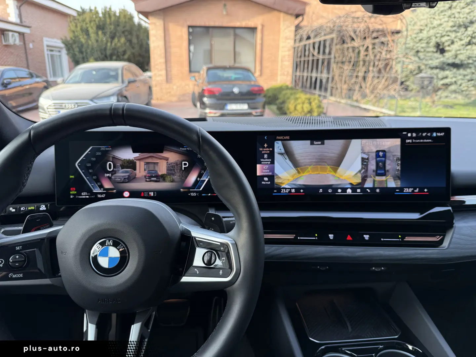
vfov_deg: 56.8
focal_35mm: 24
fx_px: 330
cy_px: 178
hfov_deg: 71.6
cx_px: 238
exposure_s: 1/169
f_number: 1.78
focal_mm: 6.76
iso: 100
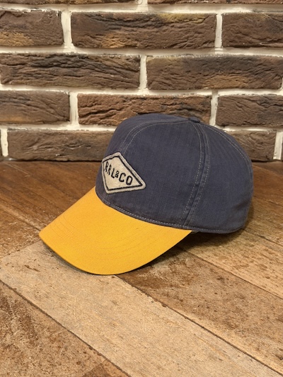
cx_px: 142
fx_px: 523
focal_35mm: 48
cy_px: 188
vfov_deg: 39.6
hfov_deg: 30.3
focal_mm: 6.76
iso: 640
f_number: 1.78
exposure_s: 1/30
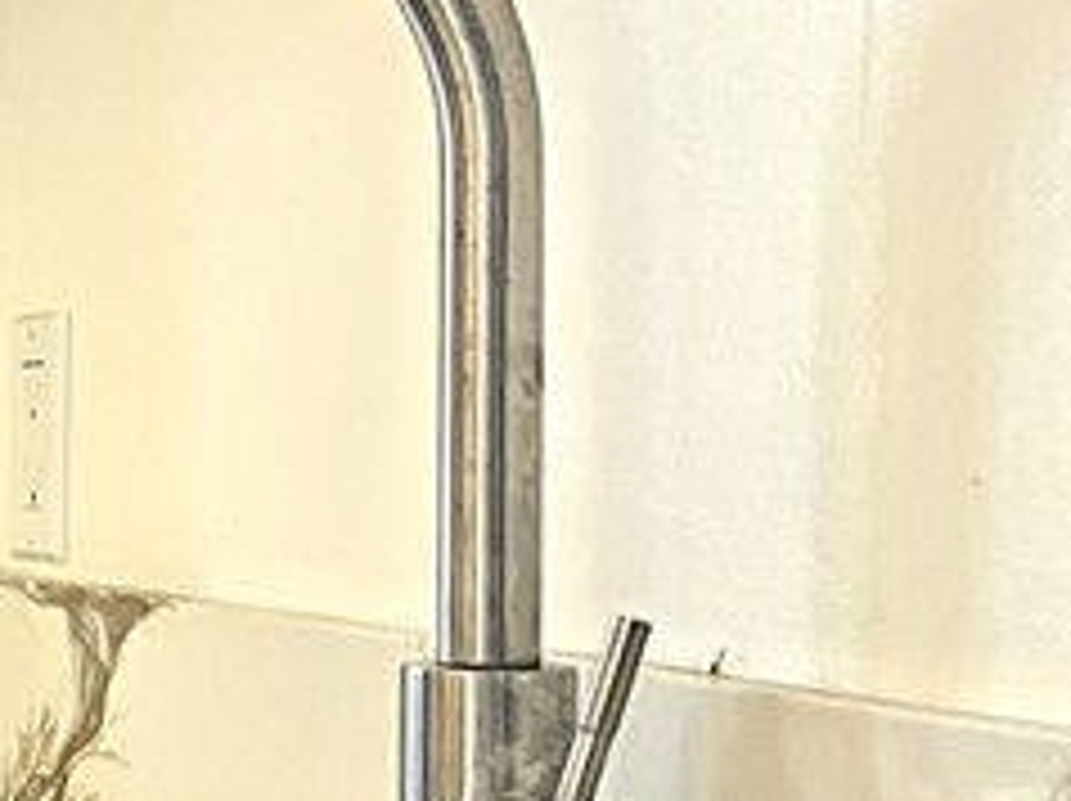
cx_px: -806
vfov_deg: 13.2
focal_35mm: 112
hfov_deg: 15.4
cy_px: 504
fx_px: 3462
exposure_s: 1/121
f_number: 1.5
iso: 64
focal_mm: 5.7
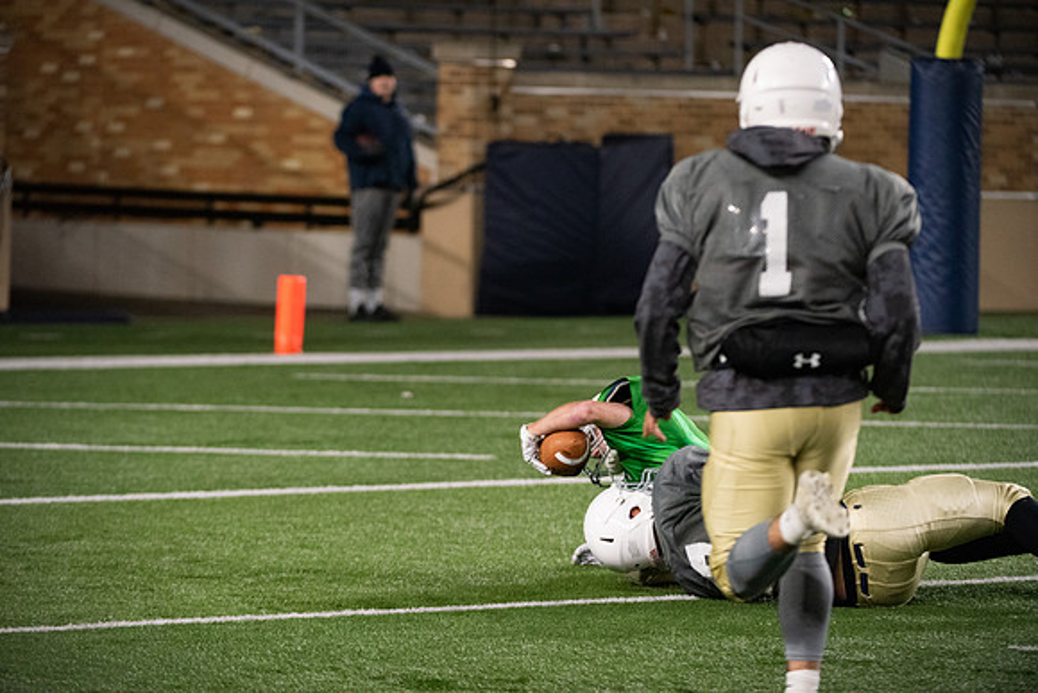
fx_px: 6345
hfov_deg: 9.4
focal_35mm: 220
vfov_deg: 6.2
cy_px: 346
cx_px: 519
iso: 5000
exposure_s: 1/500
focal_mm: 220
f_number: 4.5
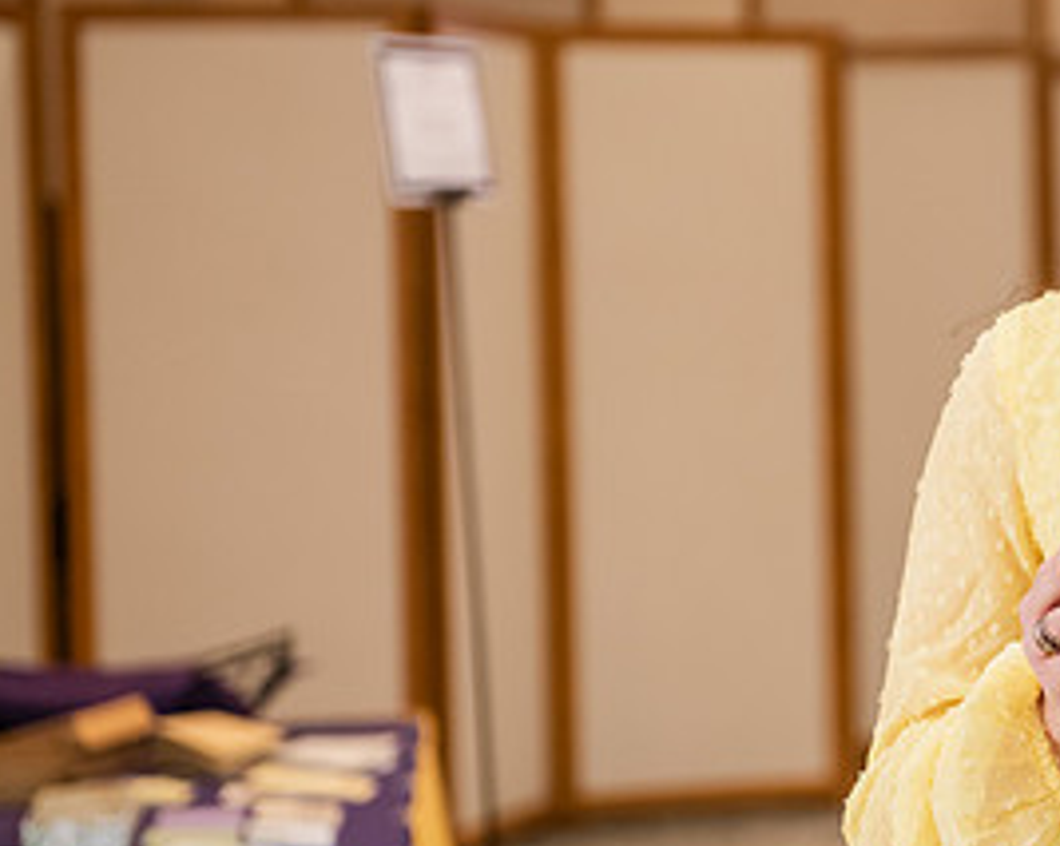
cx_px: 1068
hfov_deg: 13.3
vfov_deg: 10.8
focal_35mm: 143
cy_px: 403
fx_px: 4481
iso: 1600
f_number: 3.5
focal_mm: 70
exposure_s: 1/160
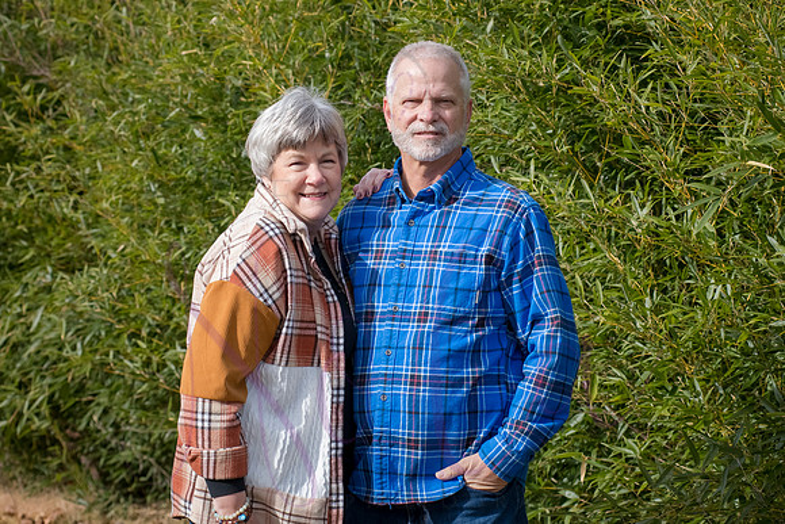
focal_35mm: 120
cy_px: 204
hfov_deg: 17.1
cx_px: 430
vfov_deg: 11.4
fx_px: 2617
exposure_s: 1/1000
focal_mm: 80
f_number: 5.6
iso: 400
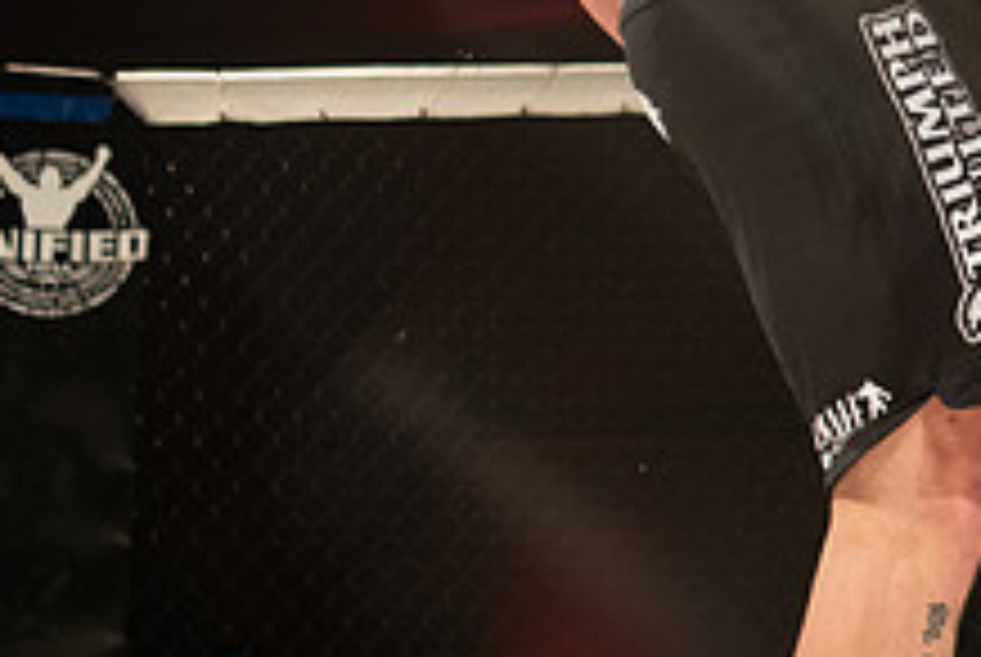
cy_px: -56
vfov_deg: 9.8
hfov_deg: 14.4
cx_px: 1117
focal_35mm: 139
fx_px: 3793
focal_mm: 48
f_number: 2.8
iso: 1250
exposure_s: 1/1000
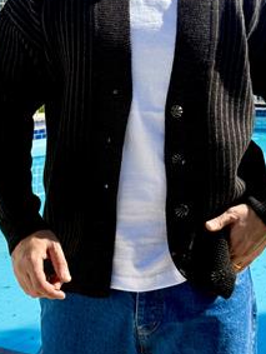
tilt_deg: -0.2
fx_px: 808
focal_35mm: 79
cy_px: 73
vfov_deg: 24.3
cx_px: 142
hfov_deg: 18.7
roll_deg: -0.1
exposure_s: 1/3891
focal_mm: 6.76
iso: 100
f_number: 1.78
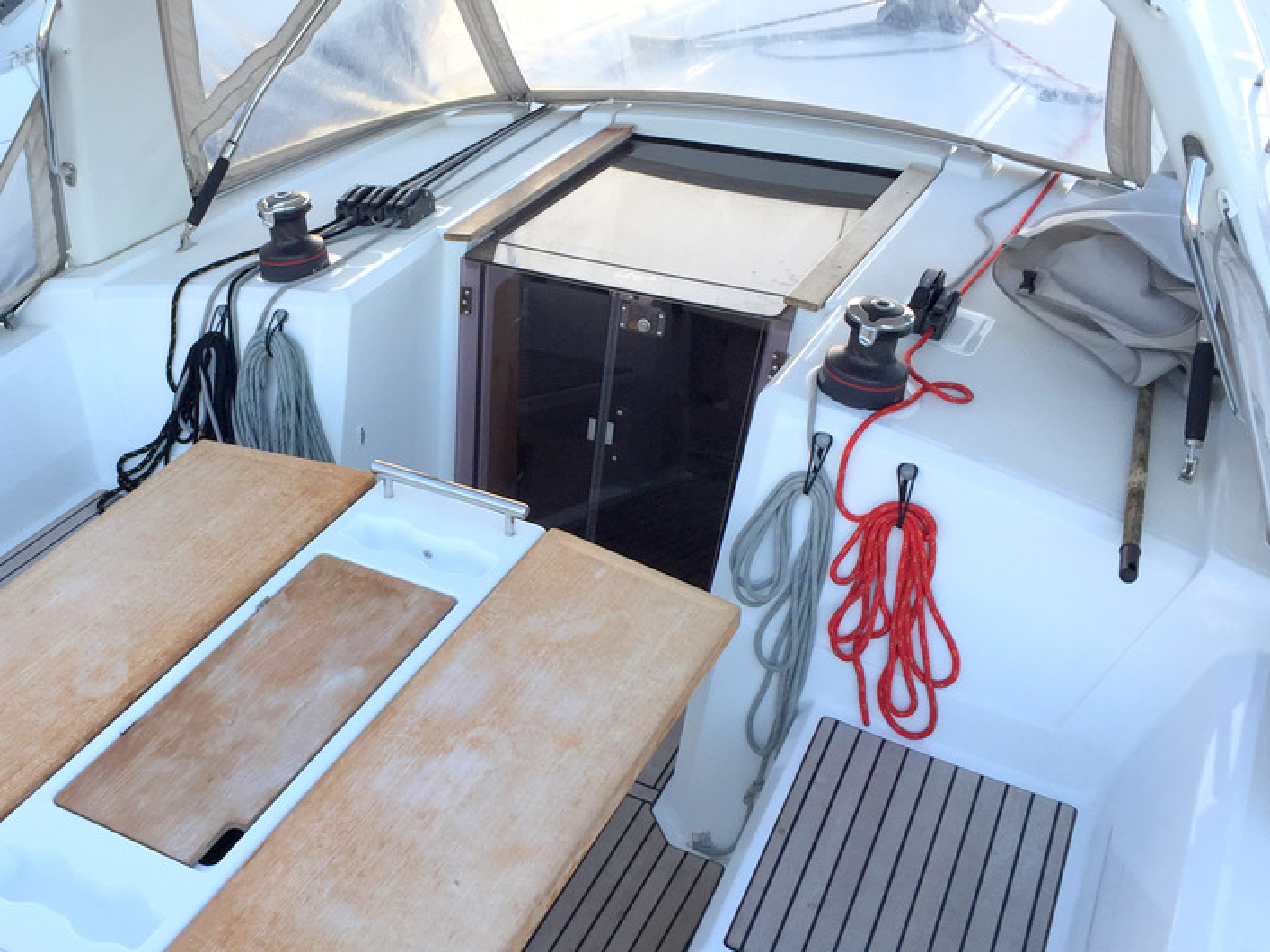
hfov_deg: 44.0
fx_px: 1541
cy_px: 438
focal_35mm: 42
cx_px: 406
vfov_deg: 34.3
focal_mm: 4.15
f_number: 2.2
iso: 32
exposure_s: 1/157
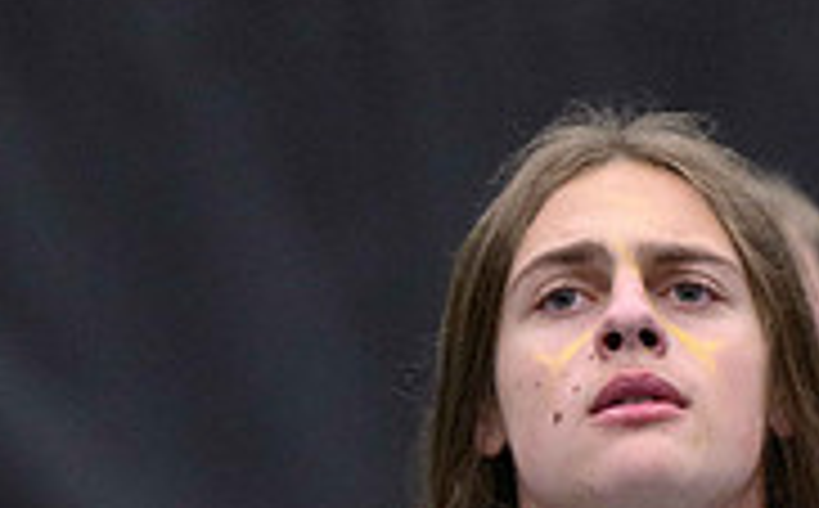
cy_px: 976
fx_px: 33775
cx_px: 634
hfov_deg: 1.4
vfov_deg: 0.9
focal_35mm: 1516
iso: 6400
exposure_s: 1/250
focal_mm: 400
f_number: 5.6
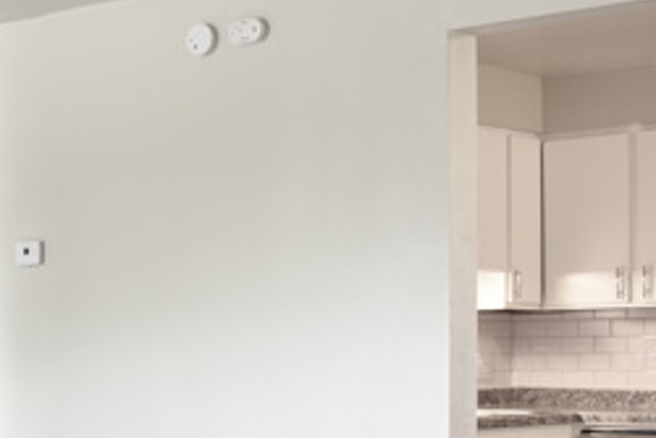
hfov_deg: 22.5
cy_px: 414
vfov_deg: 16.6
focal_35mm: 81
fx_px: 1477
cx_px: -185
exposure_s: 1/4
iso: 100
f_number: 4.5
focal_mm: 18
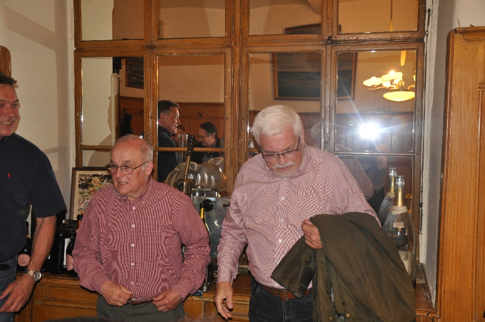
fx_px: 525
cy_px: 161
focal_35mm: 39
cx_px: 242
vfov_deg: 34.1
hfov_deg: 49.6
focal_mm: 26
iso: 800
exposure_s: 1/60
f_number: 4
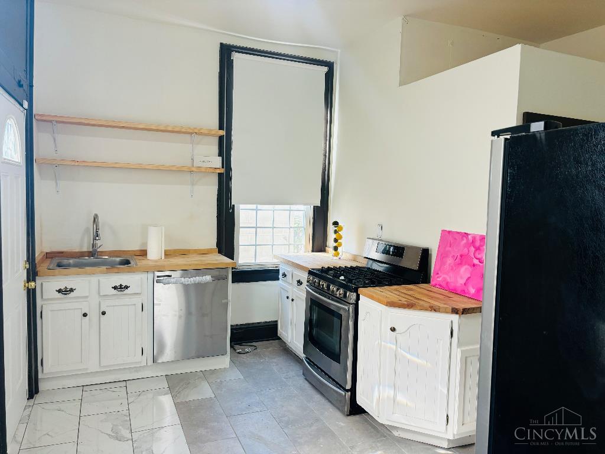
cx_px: 302
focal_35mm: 26
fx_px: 454
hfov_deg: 67.3
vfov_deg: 53.1
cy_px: 227
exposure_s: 1/120
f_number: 1.6
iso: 125
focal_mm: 5.96
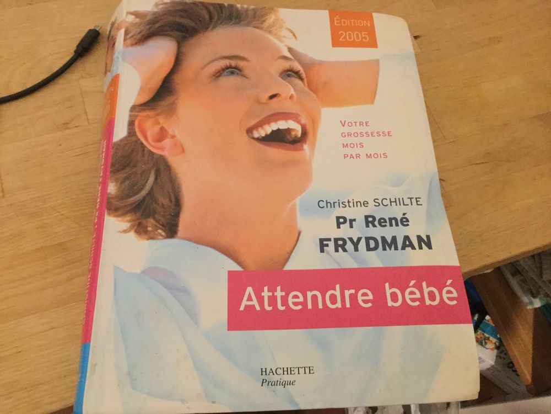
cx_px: 276
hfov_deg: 58.4
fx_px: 493
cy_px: 207
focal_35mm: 31
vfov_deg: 45.4
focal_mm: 3.3
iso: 400
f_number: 2.4
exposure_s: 1/17
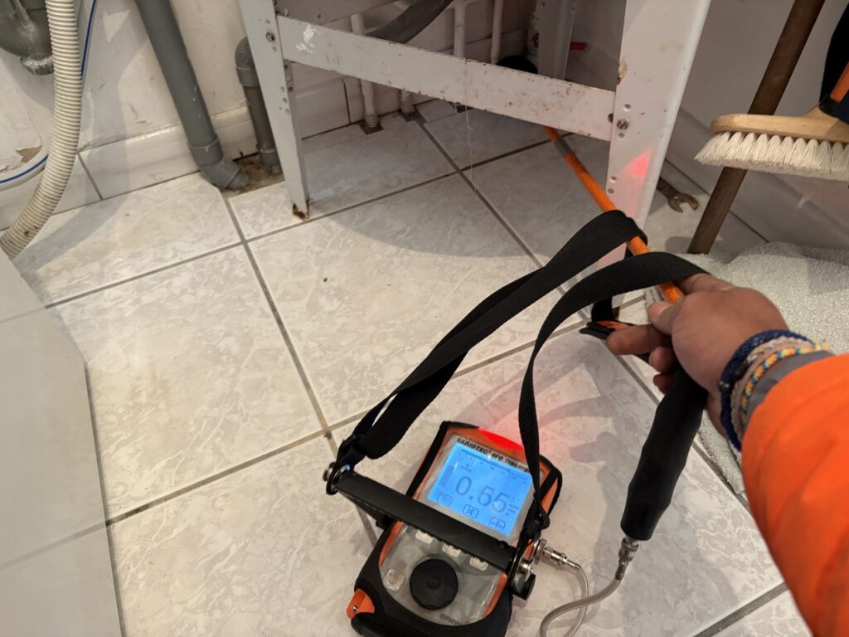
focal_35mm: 26
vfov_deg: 53.1
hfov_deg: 67.3
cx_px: 424
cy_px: 318
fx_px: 638
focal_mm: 5.96
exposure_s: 1/50
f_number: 1.6
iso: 250
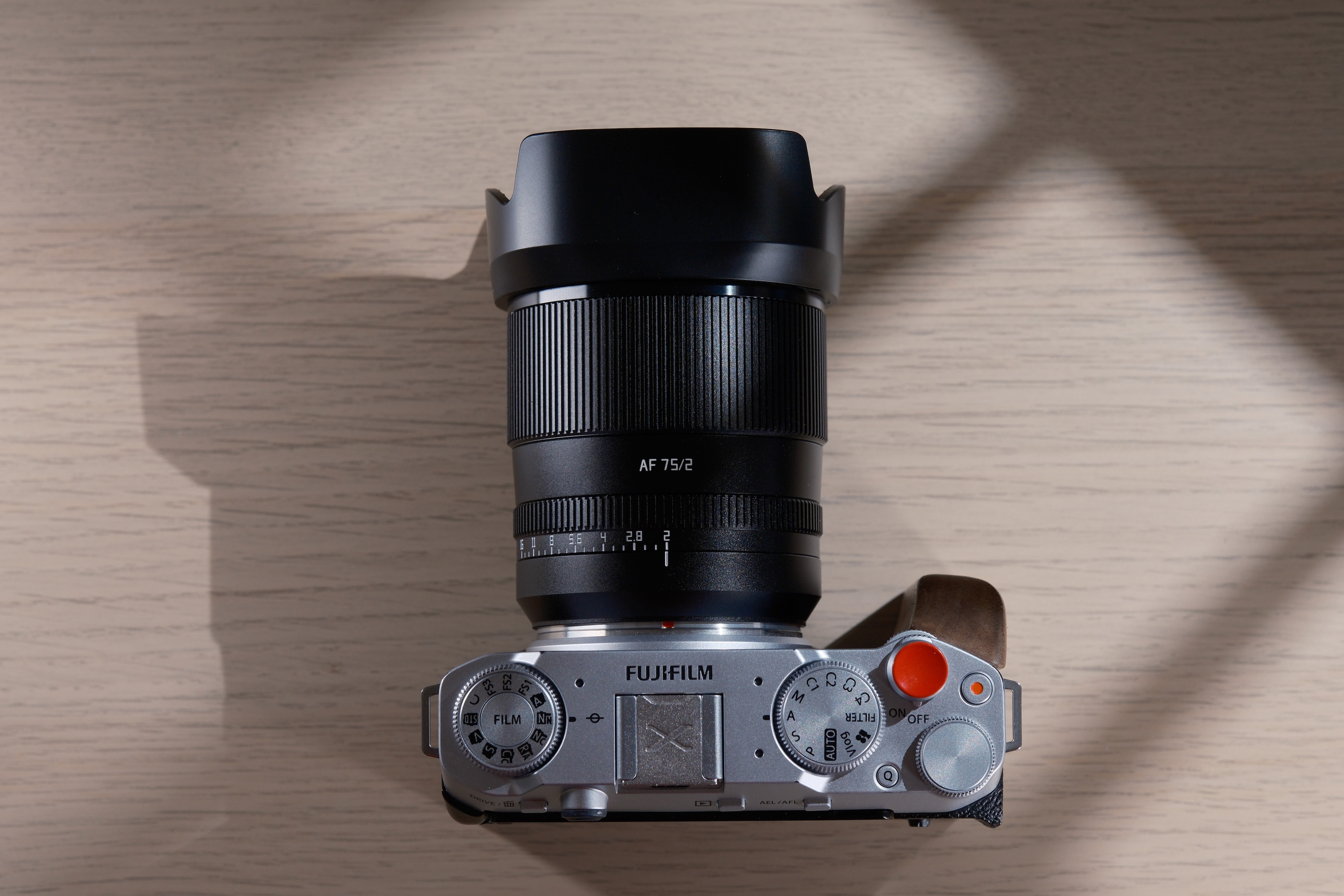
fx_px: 3136
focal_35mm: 84
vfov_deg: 16.3
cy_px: 448
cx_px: 672
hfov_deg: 24.2
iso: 640
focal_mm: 56
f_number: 5.6
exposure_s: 1/70
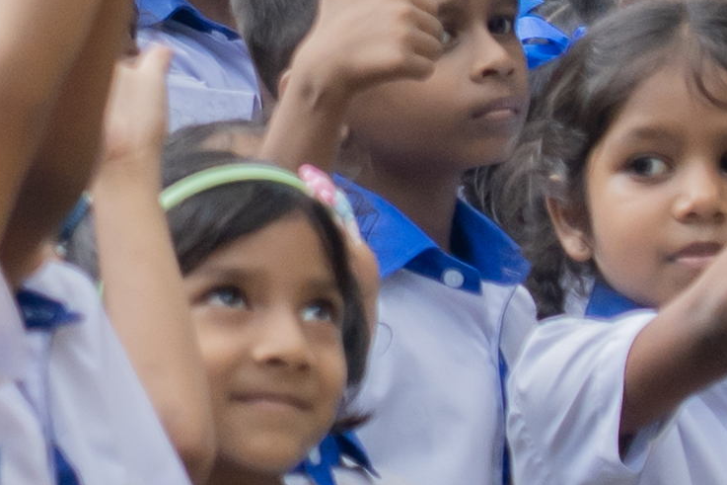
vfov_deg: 4.0
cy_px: -470
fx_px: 6905
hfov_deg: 5.8
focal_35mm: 342
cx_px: -1126
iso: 5000
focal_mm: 43
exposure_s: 1/250
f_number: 5
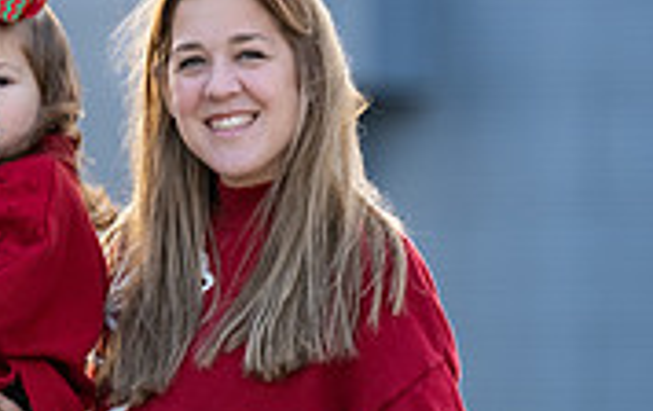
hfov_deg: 4.0
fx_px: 9450
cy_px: 356
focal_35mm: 530
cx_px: -31
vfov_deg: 2.5
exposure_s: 1/320
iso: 125
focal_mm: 148
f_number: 2.8
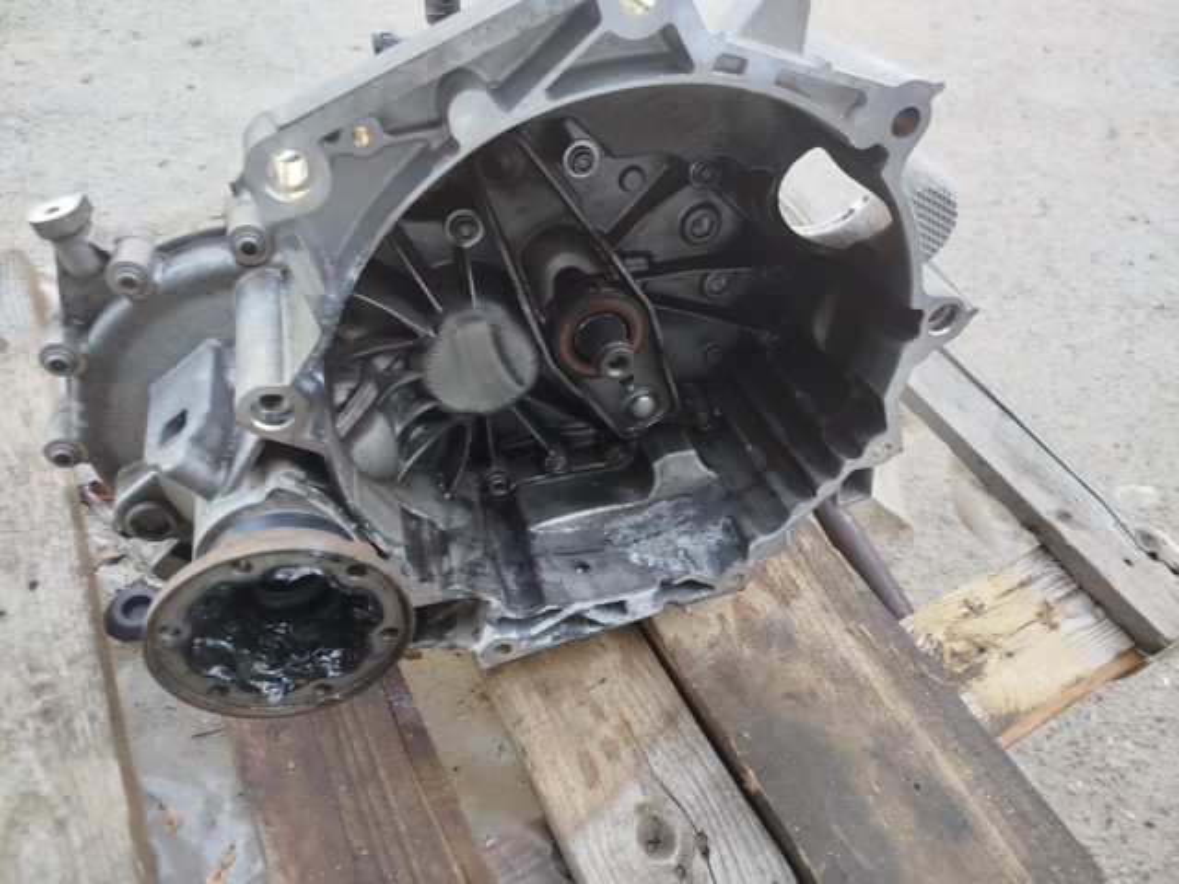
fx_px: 817
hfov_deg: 71.6
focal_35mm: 24
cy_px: 442
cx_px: 590
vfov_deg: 56.8
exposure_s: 1/50
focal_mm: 5.31
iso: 50
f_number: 1.7
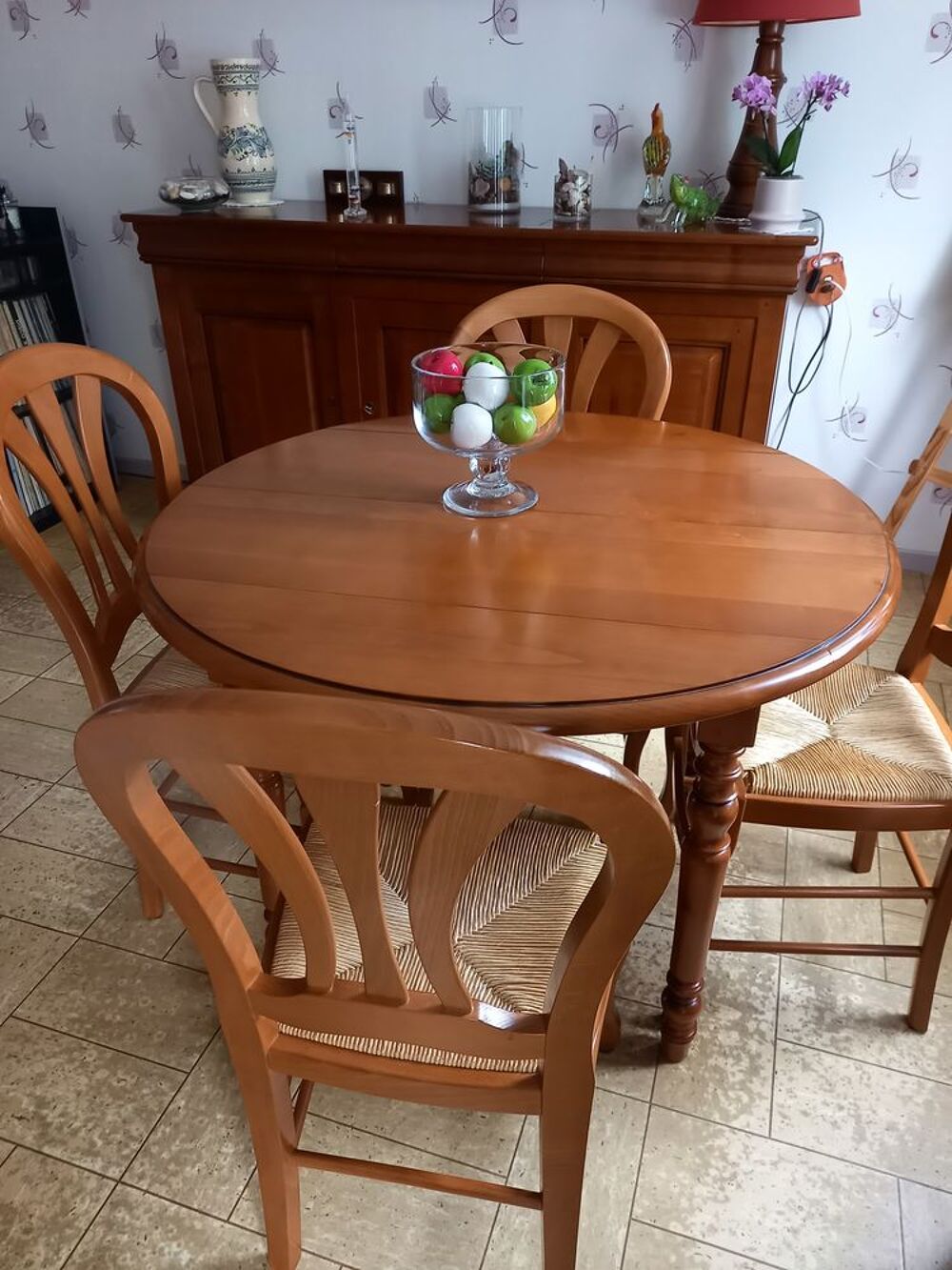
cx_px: 476
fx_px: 917
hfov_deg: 54.9
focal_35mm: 25
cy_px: 635
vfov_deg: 69.4
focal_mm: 4.65
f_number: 1.8
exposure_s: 1/50
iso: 400
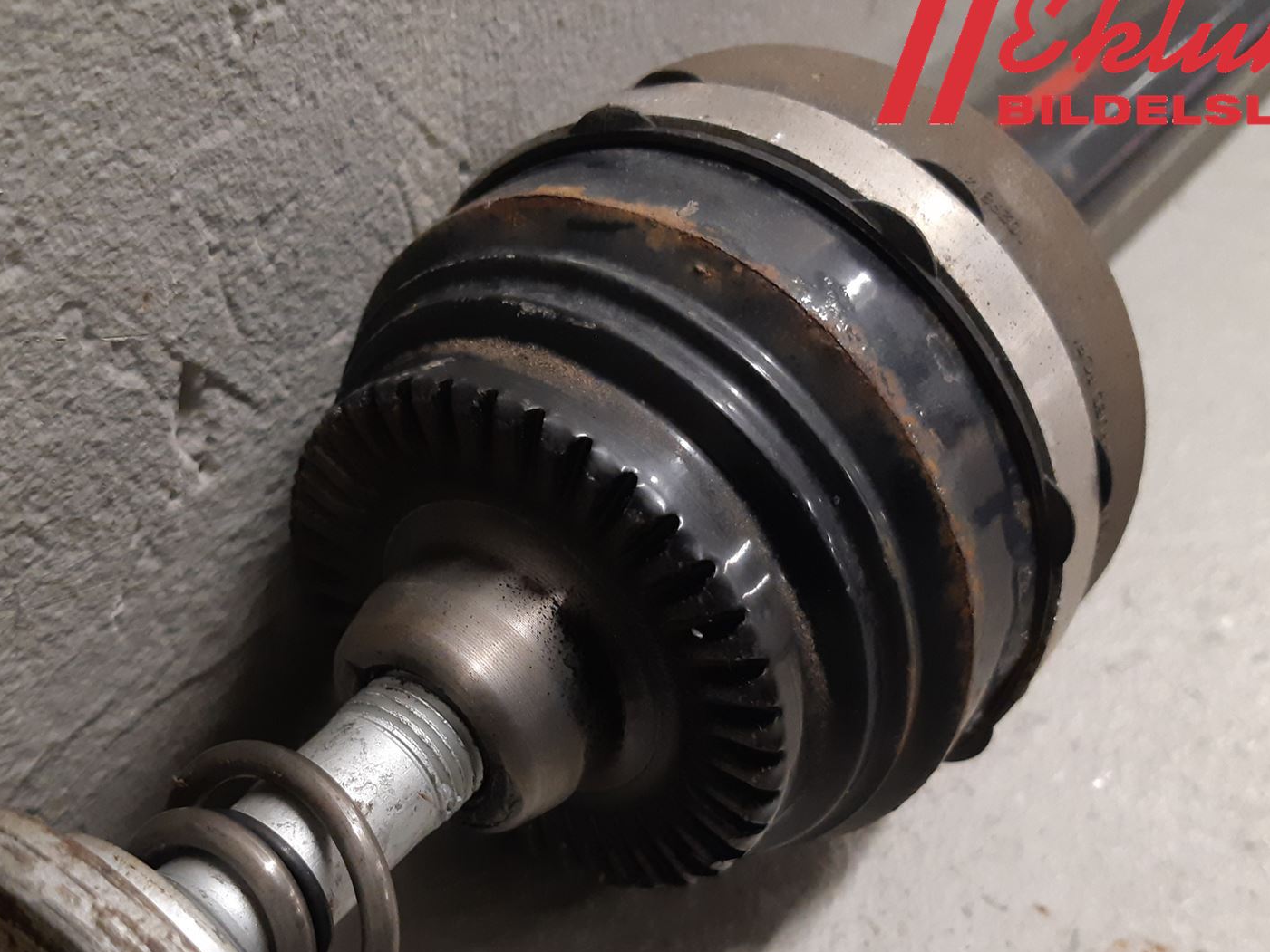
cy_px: 667
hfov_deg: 48.7
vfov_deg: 37.1
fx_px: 1394
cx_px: 505
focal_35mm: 38
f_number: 1.7
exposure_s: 1/50
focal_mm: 3.93
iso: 200
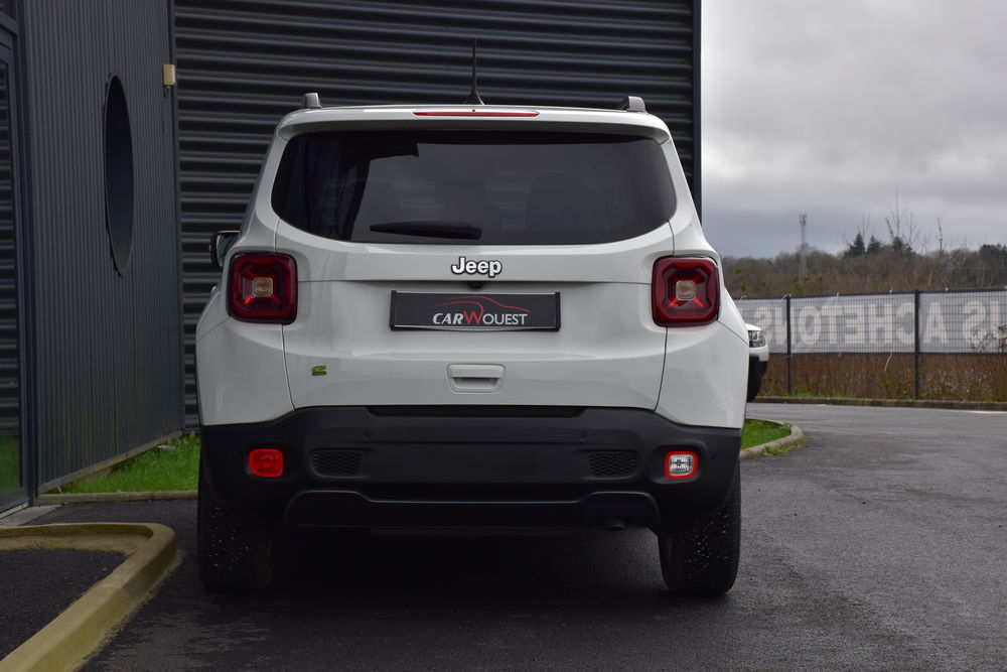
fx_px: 2182
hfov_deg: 26.0
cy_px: 336
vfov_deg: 17.5
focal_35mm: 78
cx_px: 504
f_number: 11
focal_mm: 52
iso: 400
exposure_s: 1/320
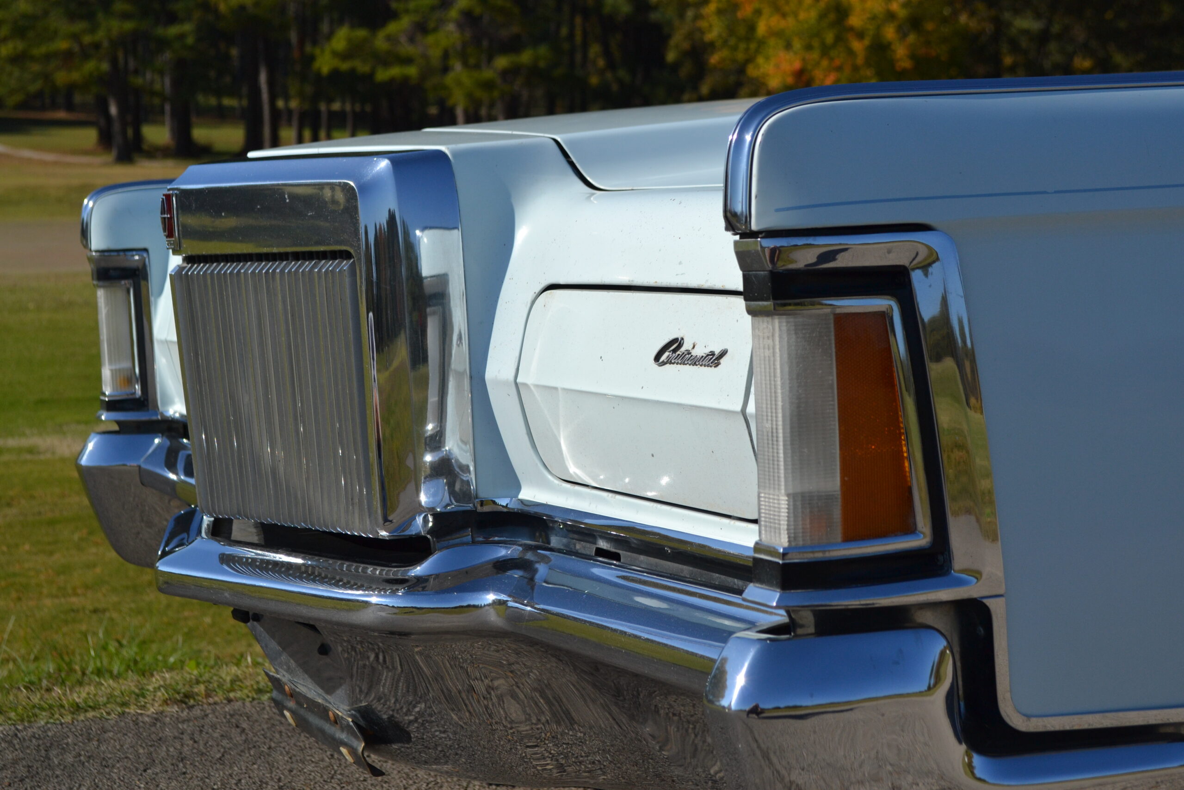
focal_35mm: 63
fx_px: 2072
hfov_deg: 31.9
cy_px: 395
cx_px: 592
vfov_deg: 21.6
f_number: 7.1
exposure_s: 1/2000
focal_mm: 42
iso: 320
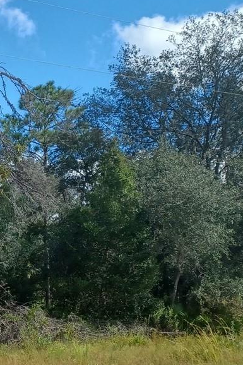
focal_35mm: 72
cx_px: -144
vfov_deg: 27.6
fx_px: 729
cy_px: 289
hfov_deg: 16.8
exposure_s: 1/331
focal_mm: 4.6
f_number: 1.8
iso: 32
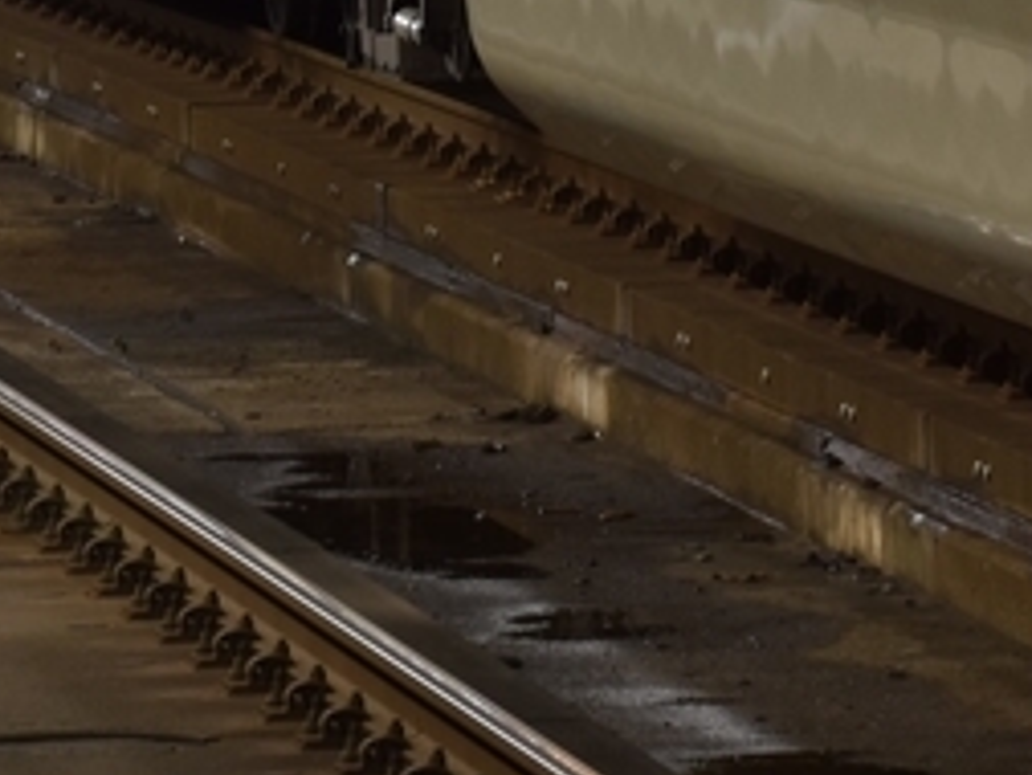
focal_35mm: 452
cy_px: -526
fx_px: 13482
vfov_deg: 3.3
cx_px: 906
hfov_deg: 4.4
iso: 160
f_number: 5.6
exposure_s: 1
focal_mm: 66
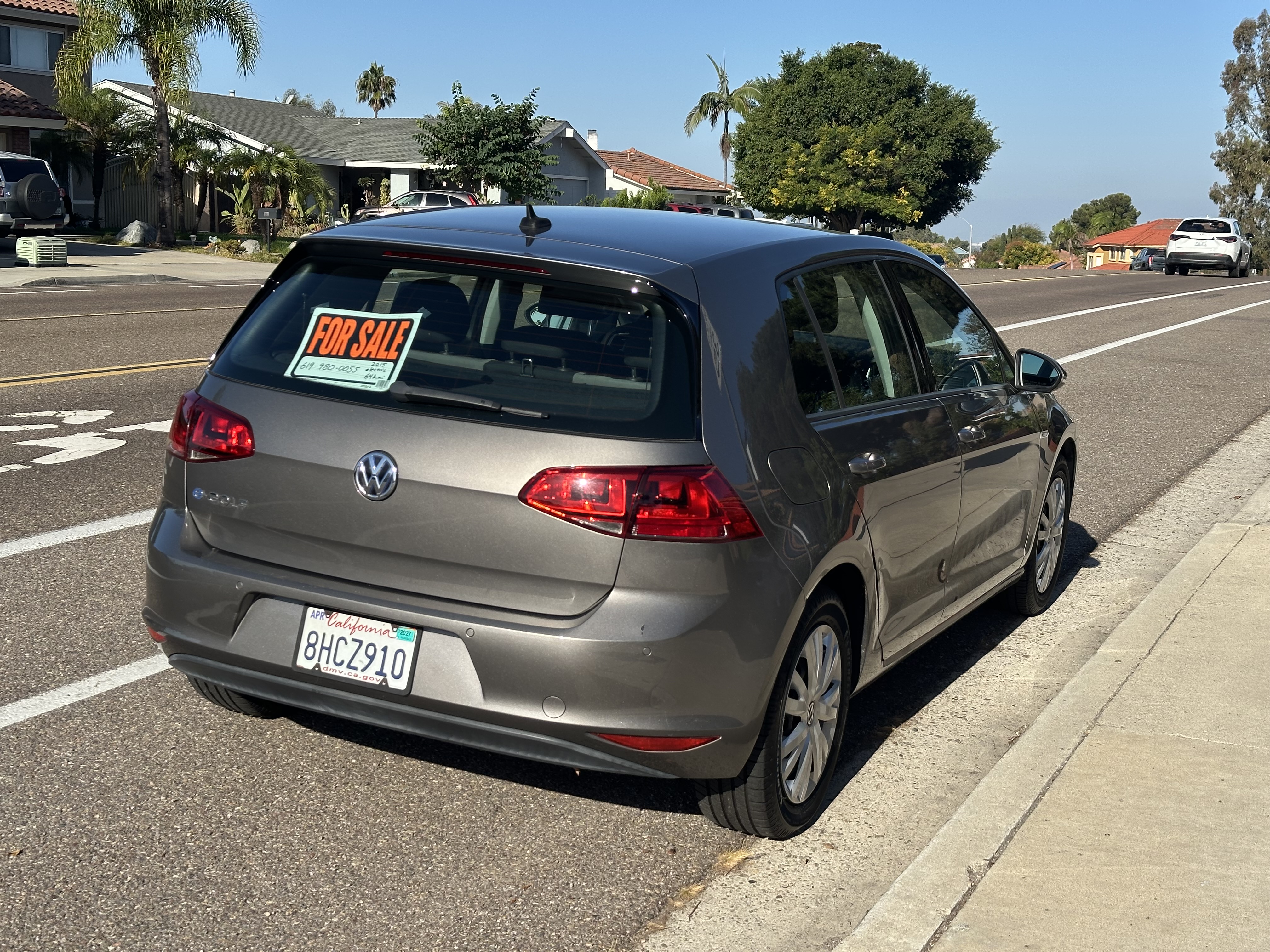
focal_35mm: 48
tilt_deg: -8.4
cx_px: 635
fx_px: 1761
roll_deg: -1.4
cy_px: 476
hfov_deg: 39.7
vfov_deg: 30.3
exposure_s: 1/4367
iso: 64
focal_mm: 6.86
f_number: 1.78
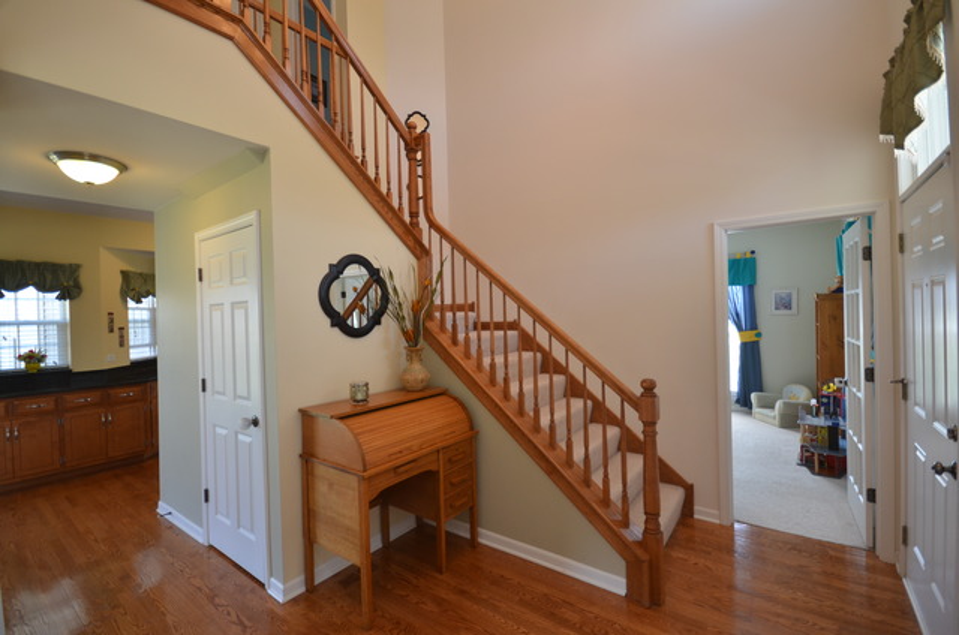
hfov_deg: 100.5
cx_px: 480
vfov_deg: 77.1
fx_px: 399
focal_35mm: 15
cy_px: 318
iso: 400
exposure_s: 1/80
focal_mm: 10
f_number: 4.5
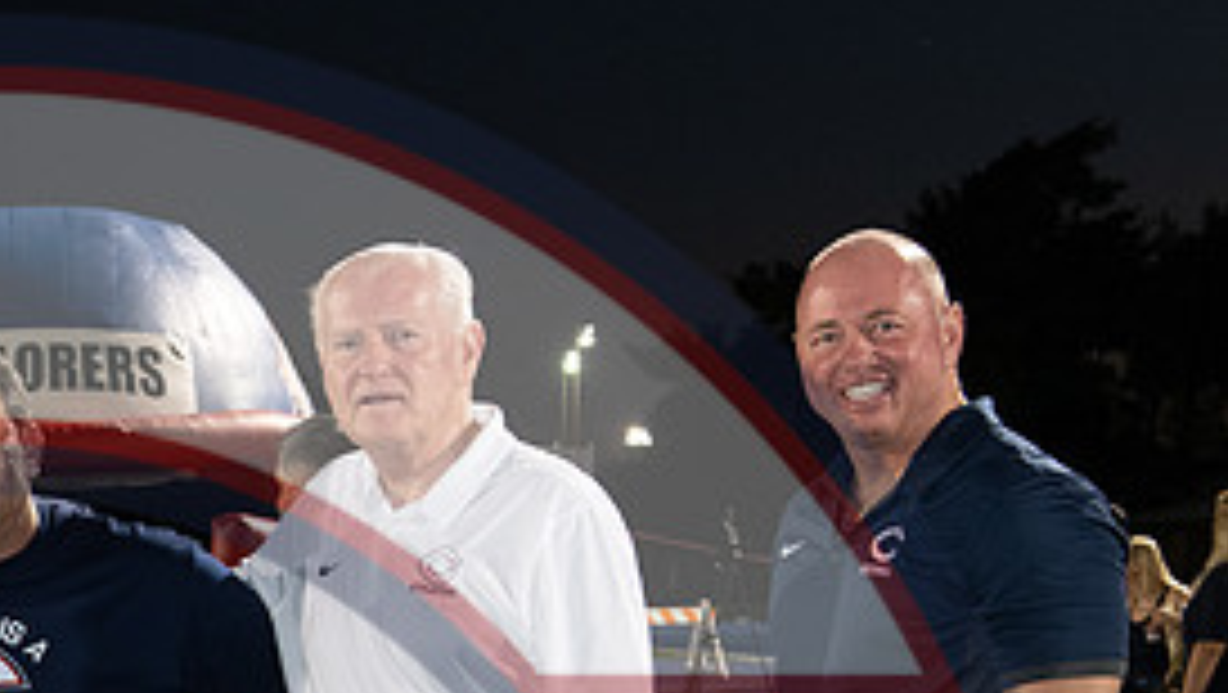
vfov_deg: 11.2
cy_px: 950
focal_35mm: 105
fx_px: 3421
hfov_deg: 19.5
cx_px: -119
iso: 1800
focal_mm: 38
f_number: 7.1
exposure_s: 1/60
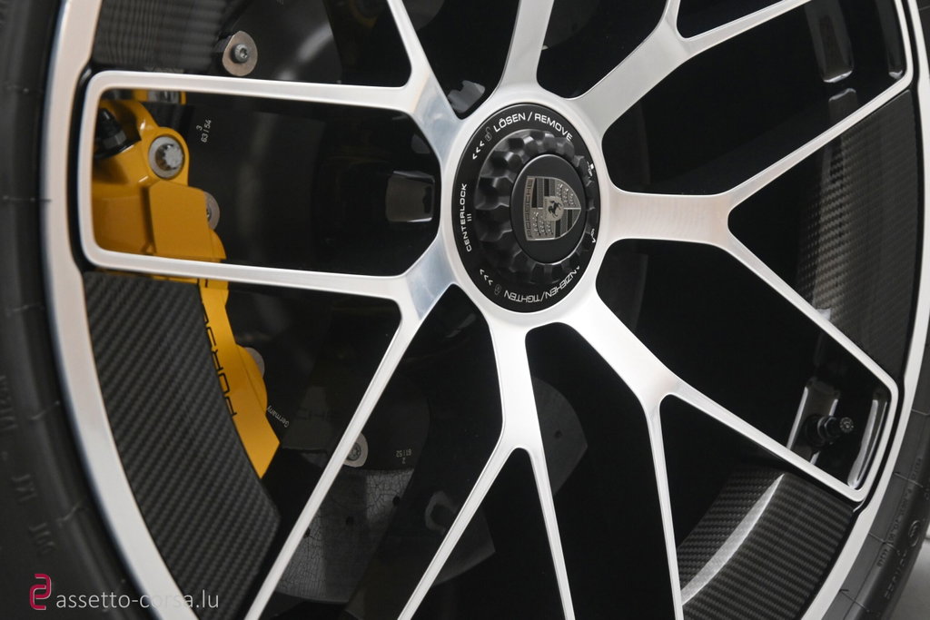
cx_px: 465
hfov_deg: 27.0
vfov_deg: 18.2
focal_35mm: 75
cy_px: 310
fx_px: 1938
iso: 2000
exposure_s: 1/40
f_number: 6.3
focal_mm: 50
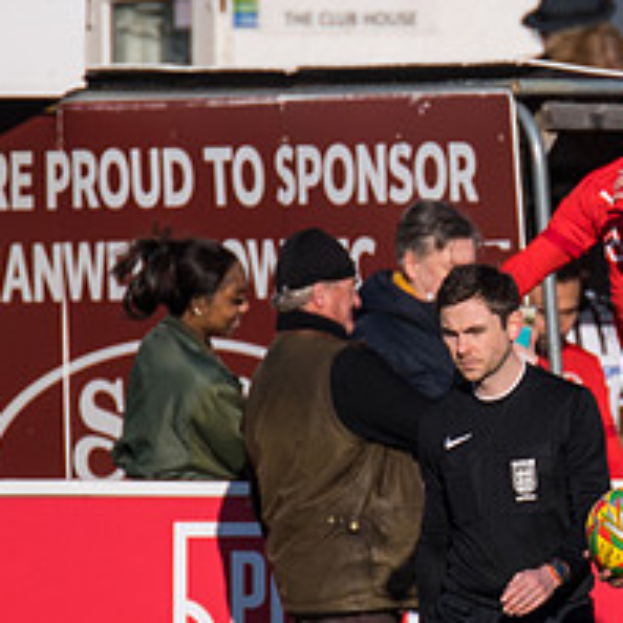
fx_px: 33740
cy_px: 501
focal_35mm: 1657
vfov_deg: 1.1
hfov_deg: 1.1
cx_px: 776
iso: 400
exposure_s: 1/5000
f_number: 4
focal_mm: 380
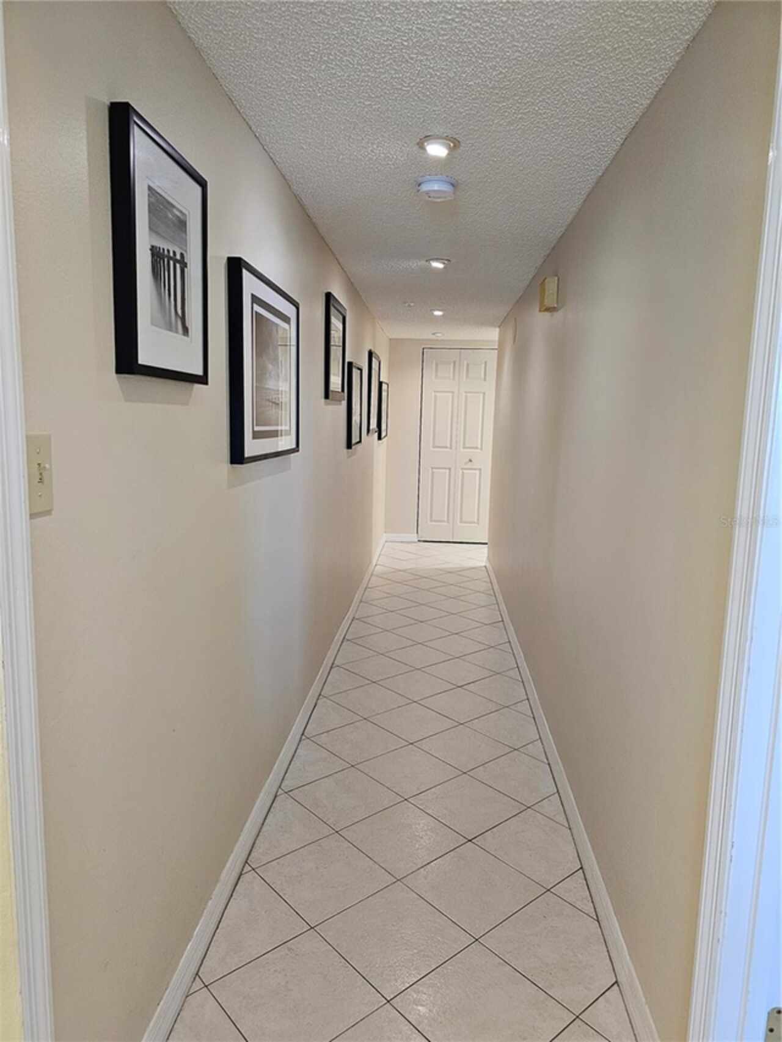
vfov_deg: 73.9
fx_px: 693
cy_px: 521
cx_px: 391
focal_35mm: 23
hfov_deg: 58.9
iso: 500
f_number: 1.7
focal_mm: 6.3
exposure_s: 1/120
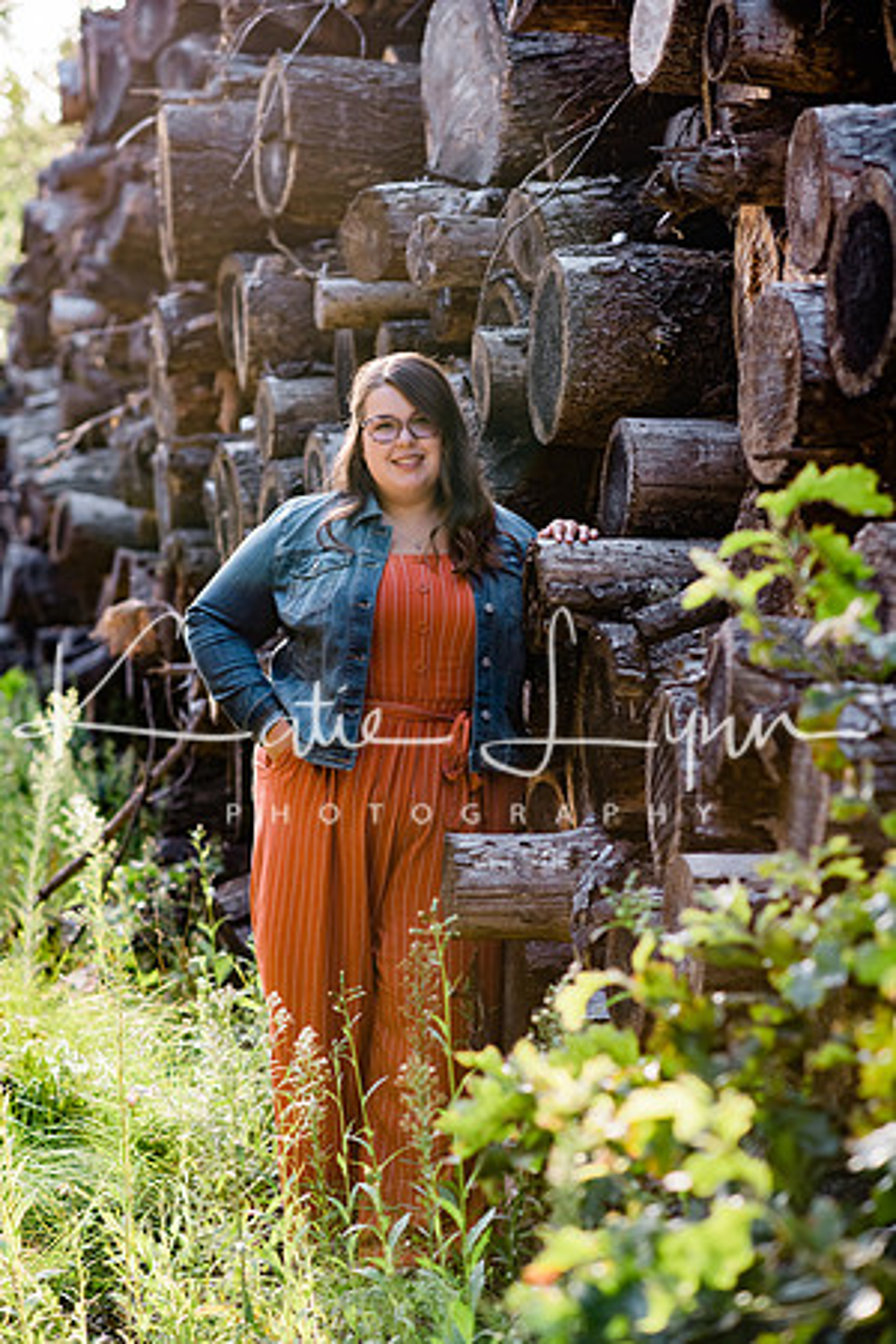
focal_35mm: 85
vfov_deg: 23.9
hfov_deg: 16.1
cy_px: 672
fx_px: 3173
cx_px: 448
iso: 640
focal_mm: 85
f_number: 2.8
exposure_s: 1/800
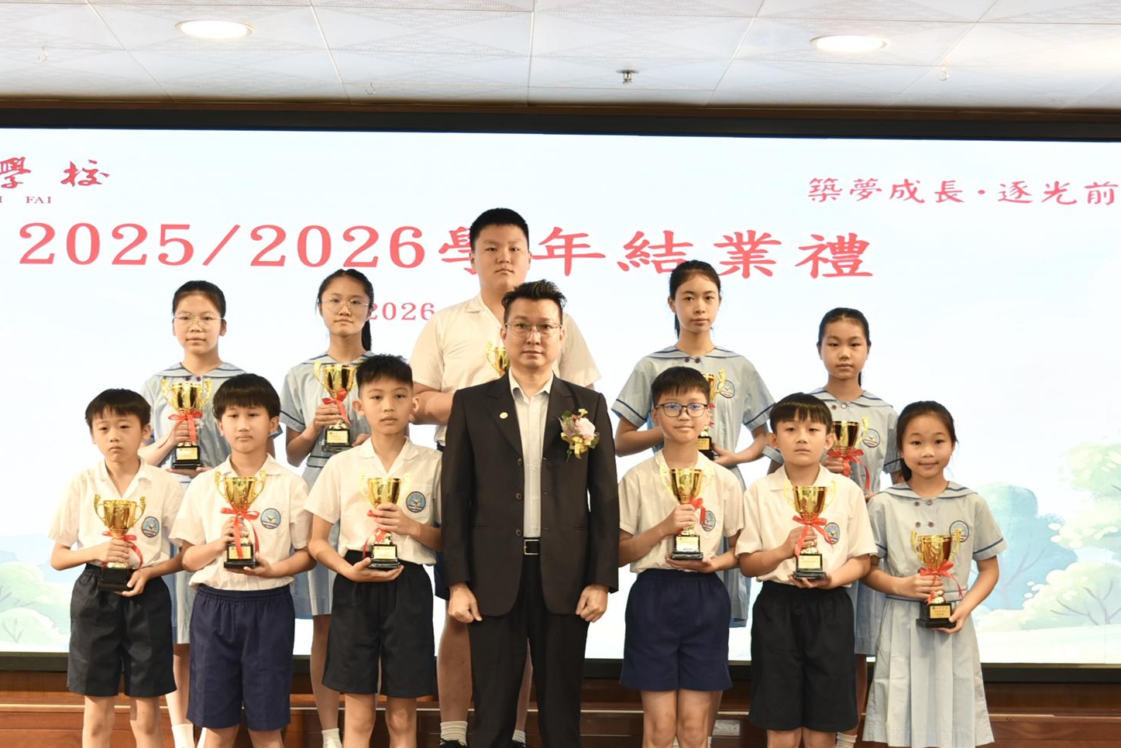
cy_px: 489
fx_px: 2149
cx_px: 531
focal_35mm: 69
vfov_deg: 19.7
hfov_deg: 29.2
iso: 400
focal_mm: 52
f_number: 4.8
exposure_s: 1/90
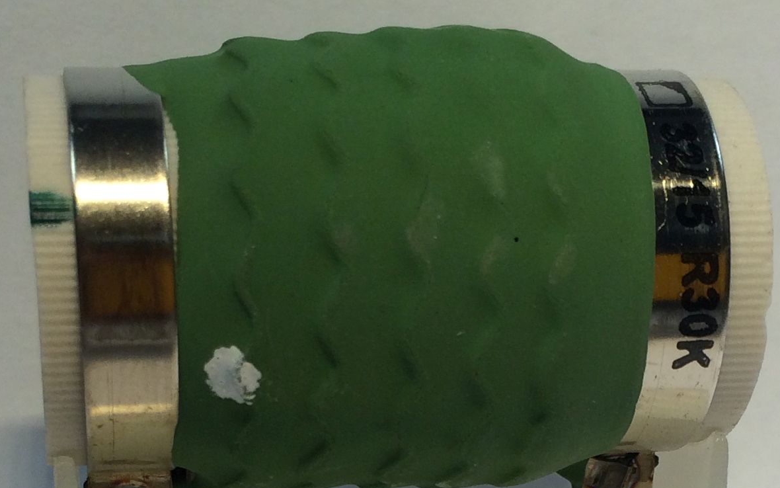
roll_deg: -0.9
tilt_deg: -28.4
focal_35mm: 85
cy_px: 597
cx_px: 473
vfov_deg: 14.8
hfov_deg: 24.3
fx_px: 1807
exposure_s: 1/100
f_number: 2.2
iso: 40
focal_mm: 4.15
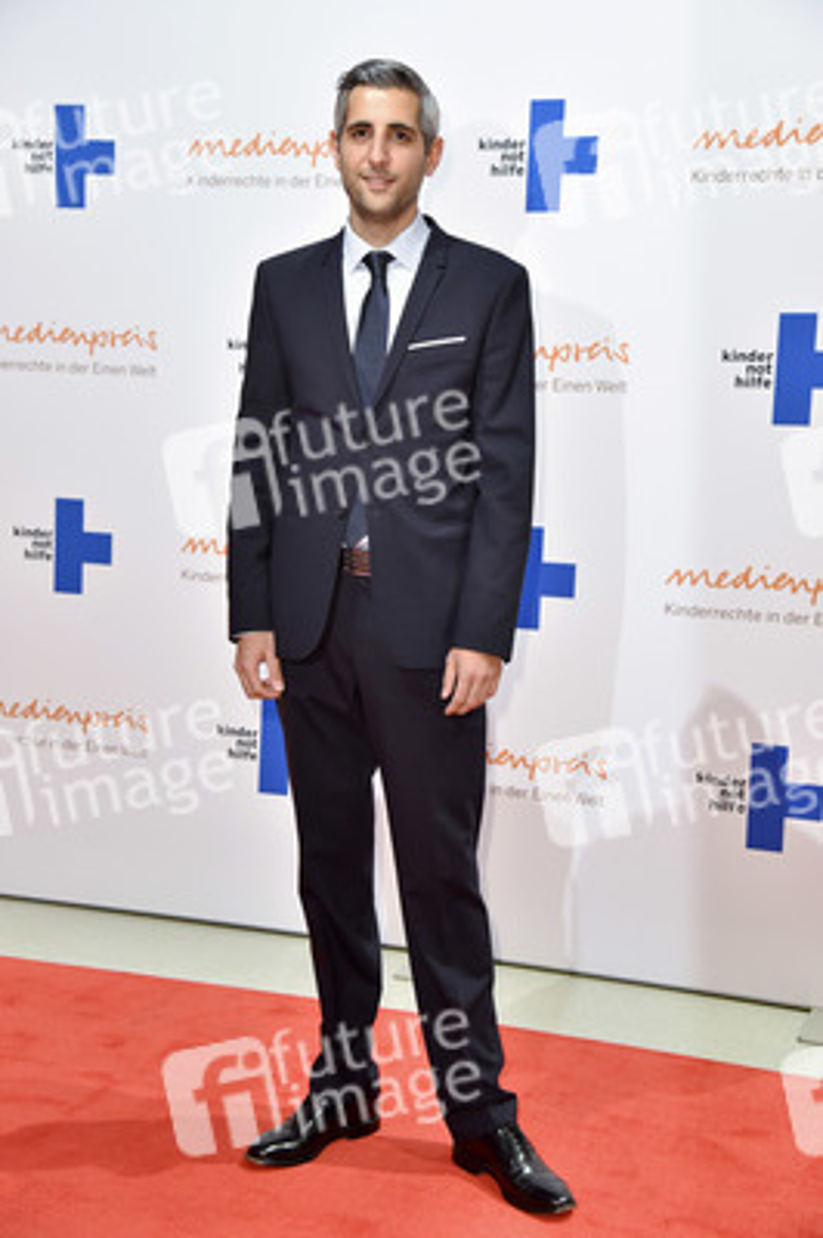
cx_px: 412
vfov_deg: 38.2
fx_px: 1786
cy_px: 619
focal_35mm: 52
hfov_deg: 25.9
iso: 2000
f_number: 5
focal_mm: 52
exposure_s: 1/125
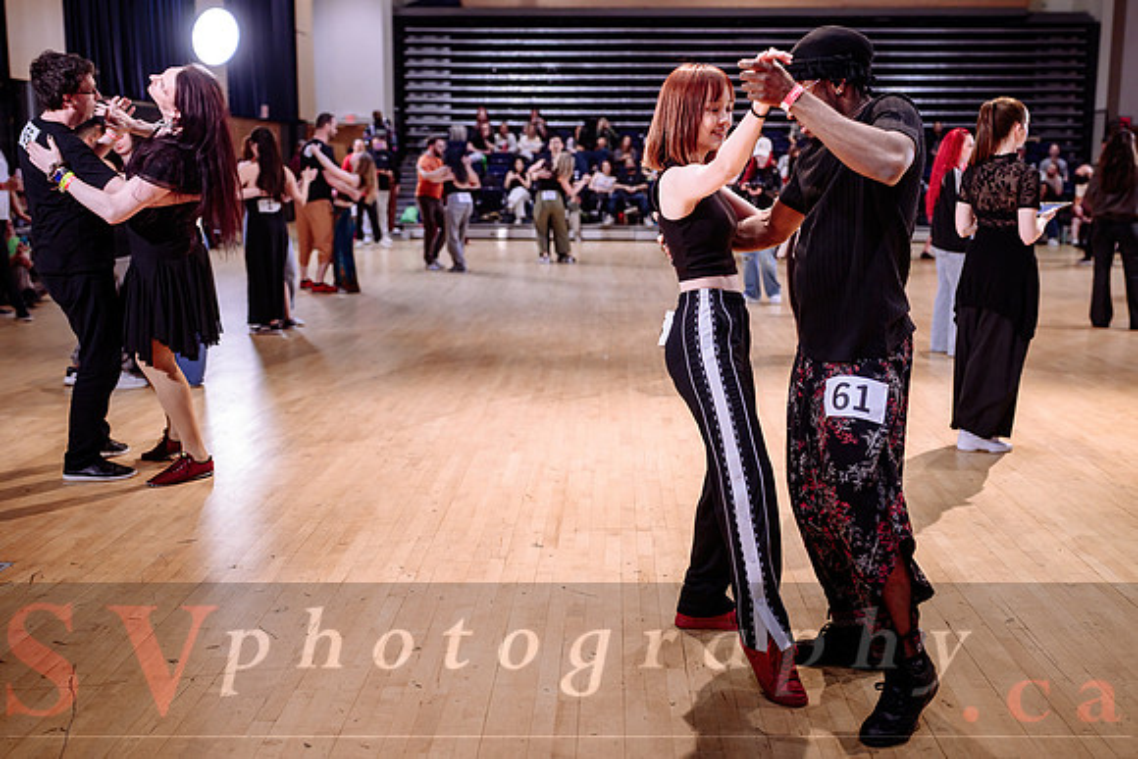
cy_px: 352
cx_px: 569
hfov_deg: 53.1
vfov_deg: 36.8
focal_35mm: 36
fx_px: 1139
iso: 1250
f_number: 2
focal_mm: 32
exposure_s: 1/250
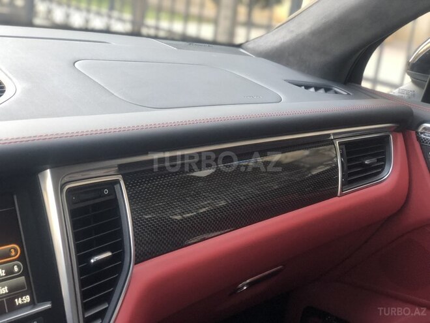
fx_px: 646
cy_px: 162
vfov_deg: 28.0
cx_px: 215
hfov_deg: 36.8
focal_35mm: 52
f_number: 2.4
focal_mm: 6
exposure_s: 1/60
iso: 80
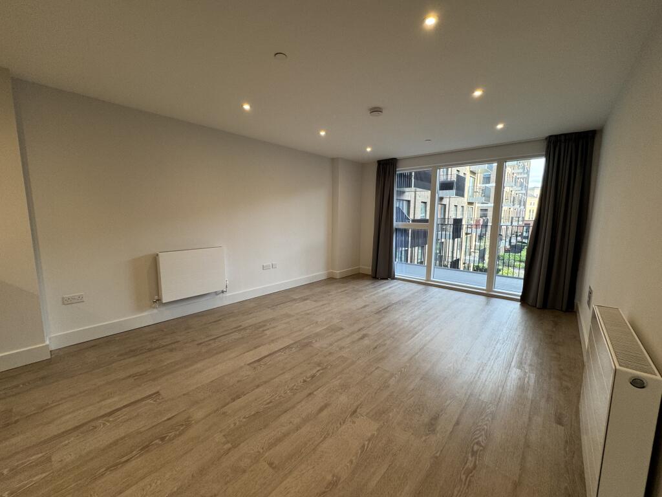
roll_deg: -0.3
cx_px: 331
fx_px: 268
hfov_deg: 102.1
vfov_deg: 85.7
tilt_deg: -6.7
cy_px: 248
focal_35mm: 14
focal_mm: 2.22
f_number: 2.2
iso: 125
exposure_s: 1/100
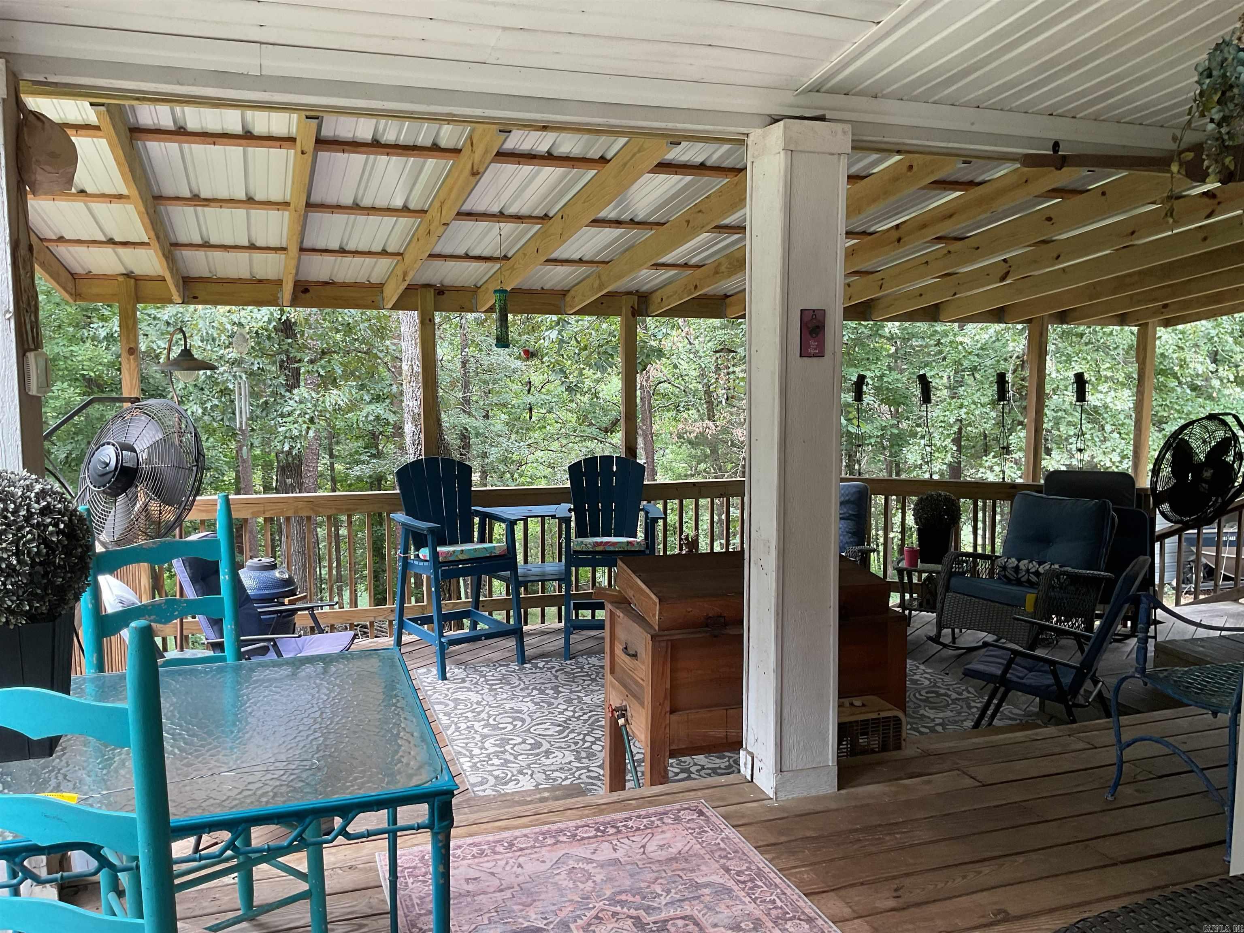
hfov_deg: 61.7
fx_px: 1042
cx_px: 622
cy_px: 466
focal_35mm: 29
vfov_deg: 48.2
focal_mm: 3
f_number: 1.8
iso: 50
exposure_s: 1/120
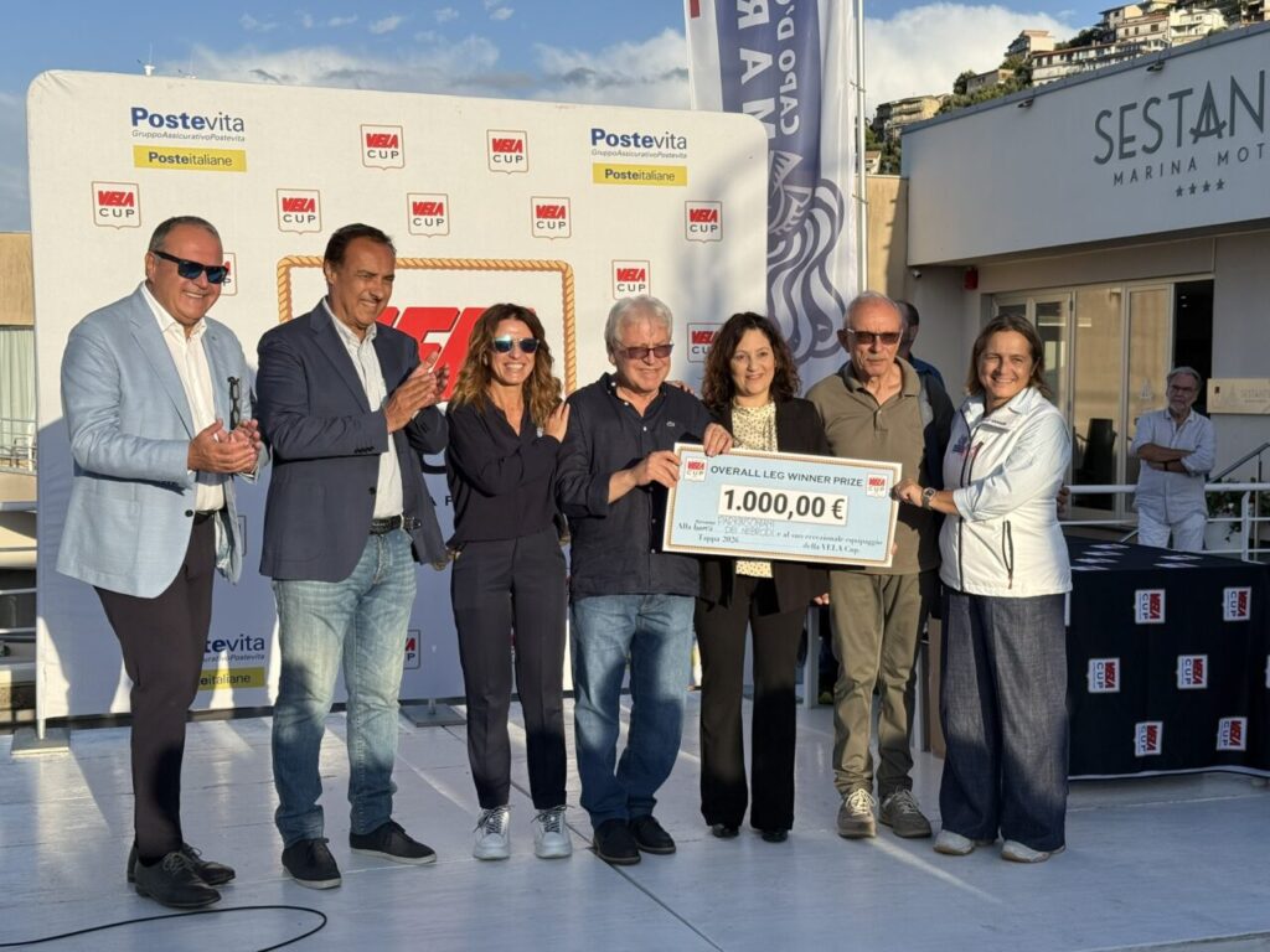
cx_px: 635
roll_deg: +0.0
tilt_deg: -1.5
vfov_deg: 30.3
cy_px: 476
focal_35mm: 48
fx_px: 1761
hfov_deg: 39.7
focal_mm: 6.76
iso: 64
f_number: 1.78
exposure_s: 1/4587
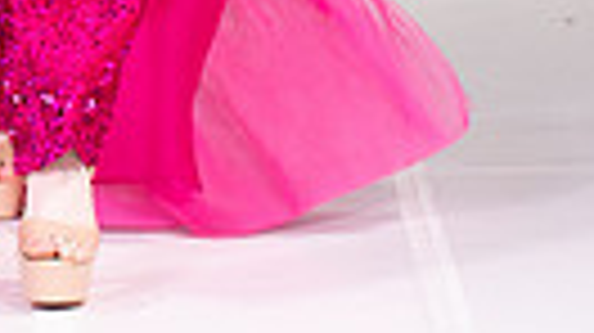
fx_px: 5729
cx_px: 56
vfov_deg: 3.3
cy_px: -504
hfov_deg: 5.9
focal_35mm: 364
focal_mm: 102
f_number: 5.6
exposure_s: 1/400
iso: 2000
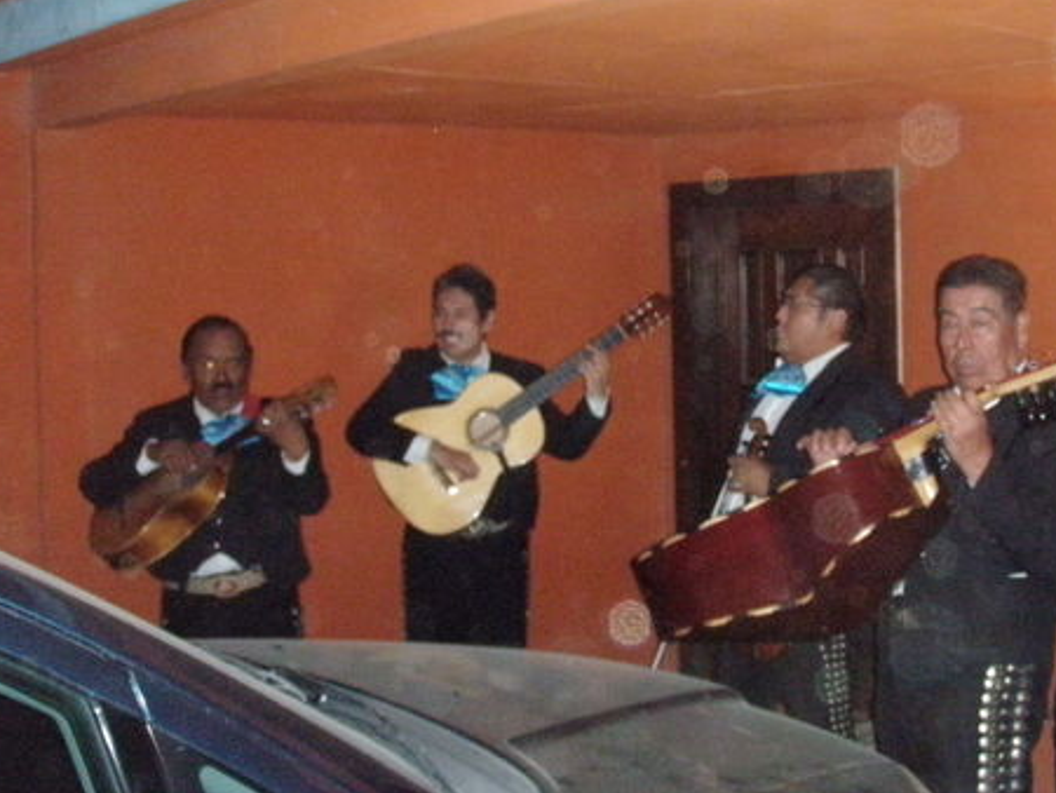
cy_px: 326
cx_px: 713
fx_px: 1648
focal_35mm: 54
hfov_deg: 35.1
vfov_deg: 27.0
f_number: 3.5
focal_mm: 6.7
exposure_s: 1/30
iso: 800
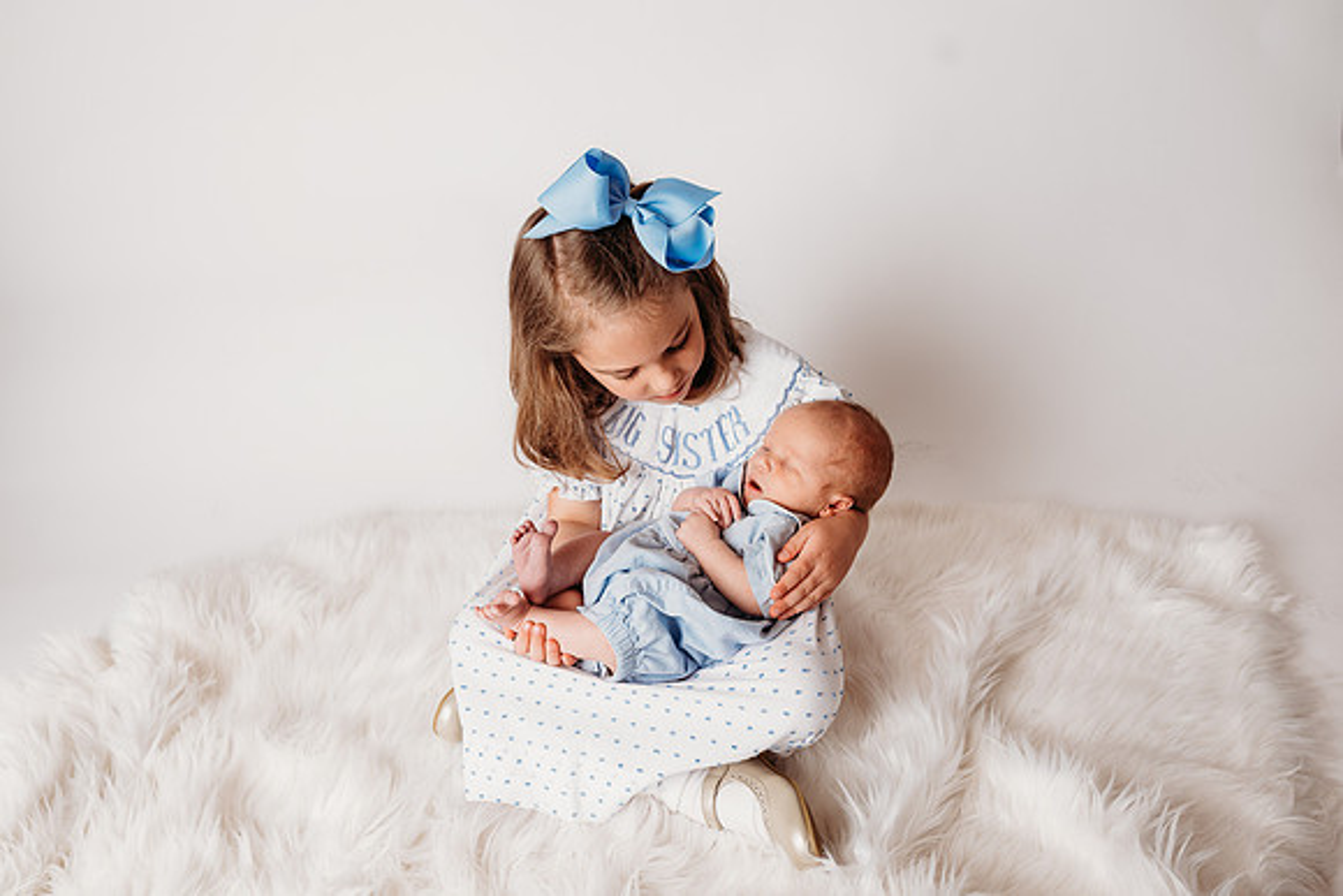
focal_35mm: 27
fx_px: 998
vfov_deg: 48.3
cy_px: 451
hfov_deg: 67.8
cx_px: 628
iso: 100
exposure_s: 1/200
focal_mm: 24
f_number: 4
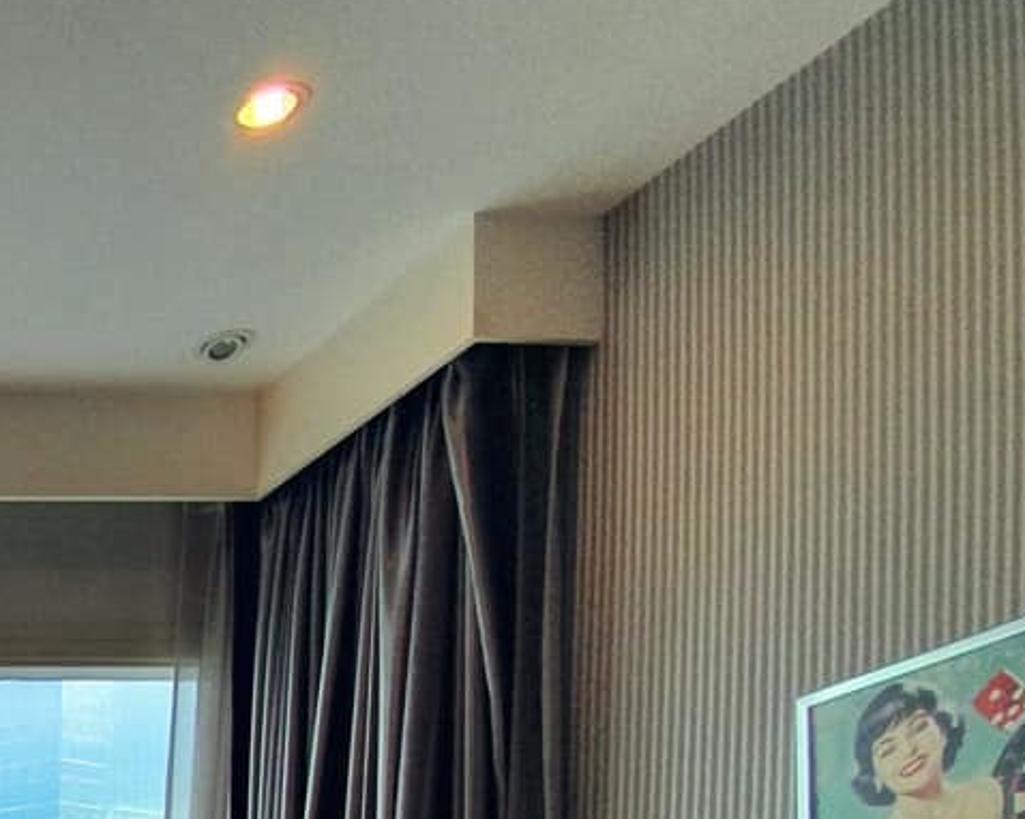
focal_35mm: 51
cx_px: -761
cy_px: 1342
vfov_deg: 22.3
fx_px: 1547
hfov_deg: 22.9
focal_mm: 1.8
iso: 50
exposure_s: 1/149
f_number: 2.2
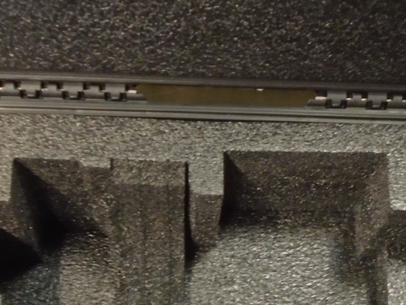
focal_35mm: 59
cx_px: 231
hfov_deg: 32.6
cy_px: 333
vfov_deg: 23.4
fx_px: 692
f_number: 3.2
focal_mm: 4.6
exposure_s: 1/6
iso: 400
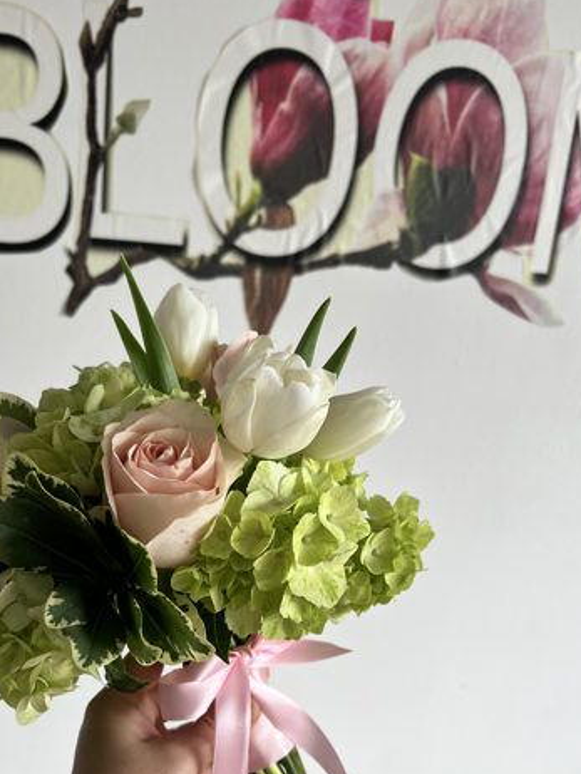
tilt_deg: -16.1
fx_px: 805
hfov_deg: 39.3
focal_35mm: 36
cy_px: 526
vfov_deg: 50.3
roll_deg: -1.2
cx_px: 201
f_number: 1.5
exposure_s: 1/121
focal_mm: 5.7
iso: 40
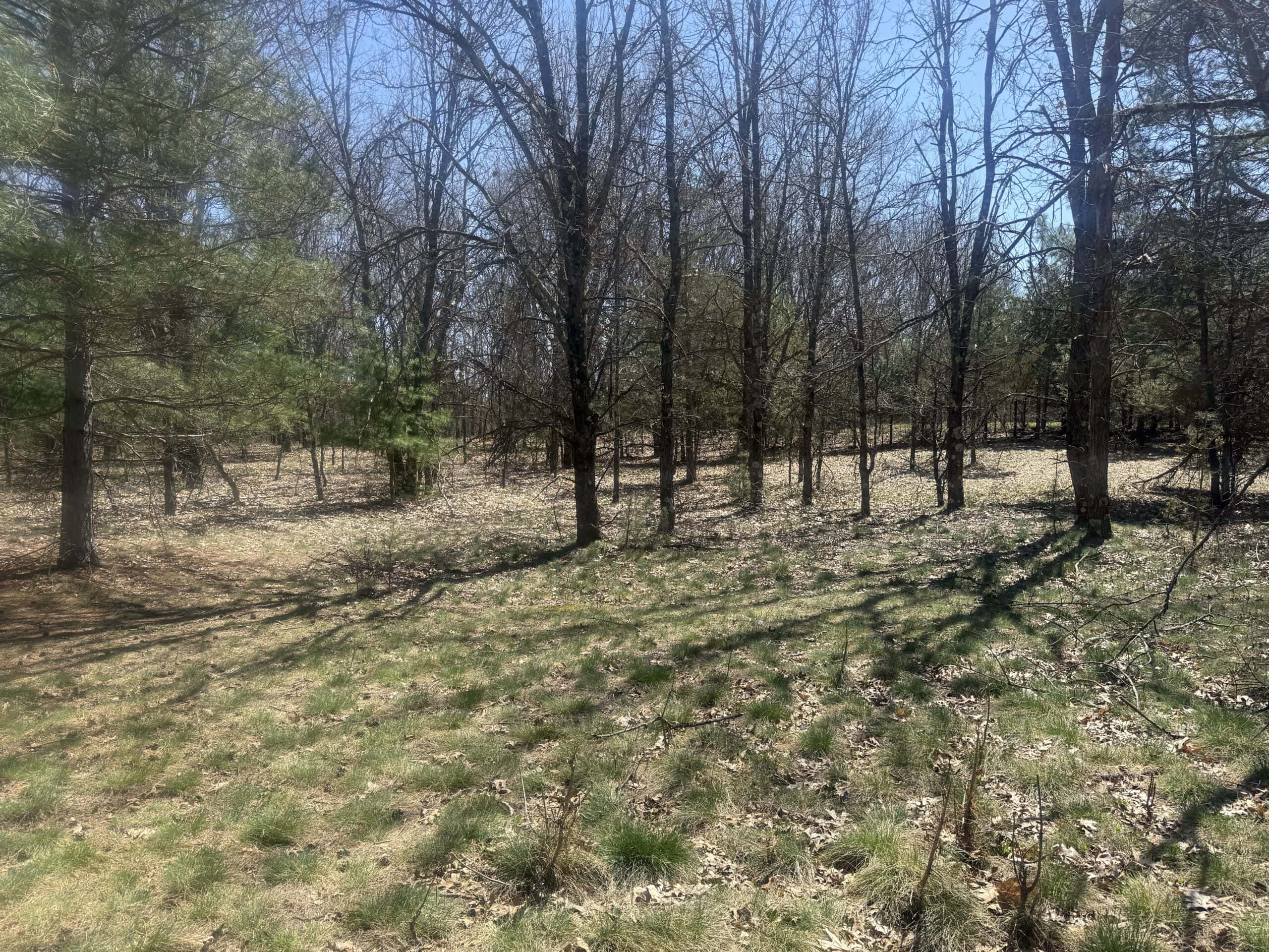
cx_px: 634
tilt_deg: -3.1
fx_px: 880
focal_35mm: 24
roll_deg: +0.4
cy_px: 476
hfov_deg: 71.6
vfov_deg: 56.8
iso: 80
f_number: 1.78
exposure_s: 1/2232
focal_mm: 6.76
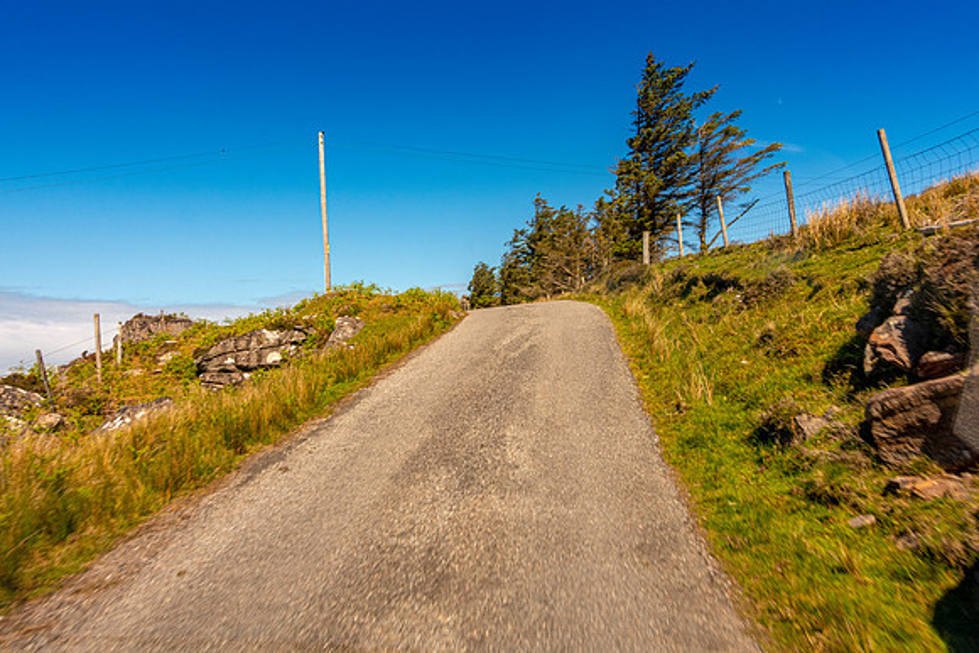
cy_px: 326
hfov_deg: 73.7
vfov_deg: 53.2
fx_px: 653
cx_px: 490
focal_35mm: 24
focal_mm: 8.8
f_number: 7.1
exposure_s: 1/320
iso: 125
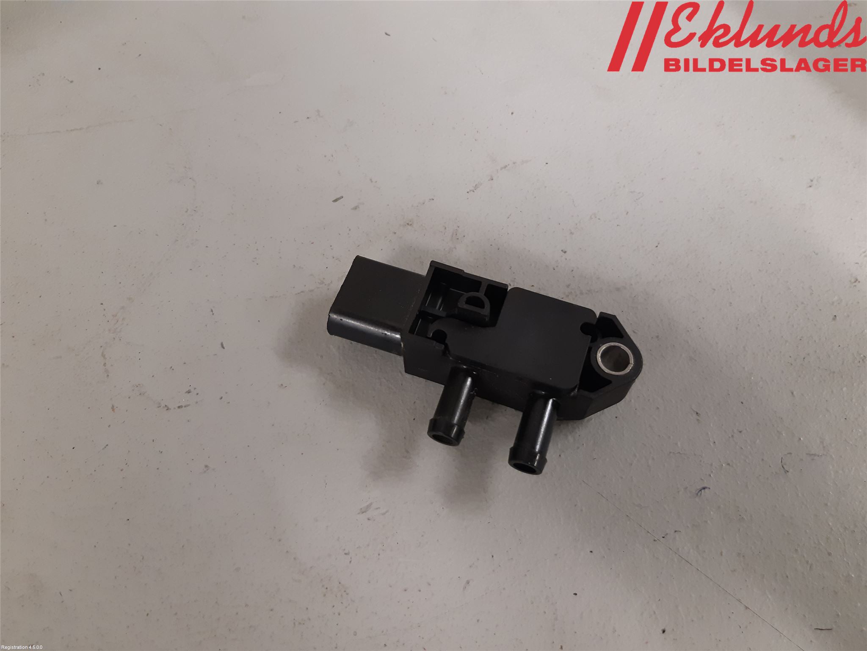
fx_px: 651
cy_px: 326
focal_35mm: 26
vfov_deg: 53.1
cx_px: 434
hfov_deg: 67.3
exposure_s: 1/50
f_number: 1.7
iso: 160
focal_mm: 3.93
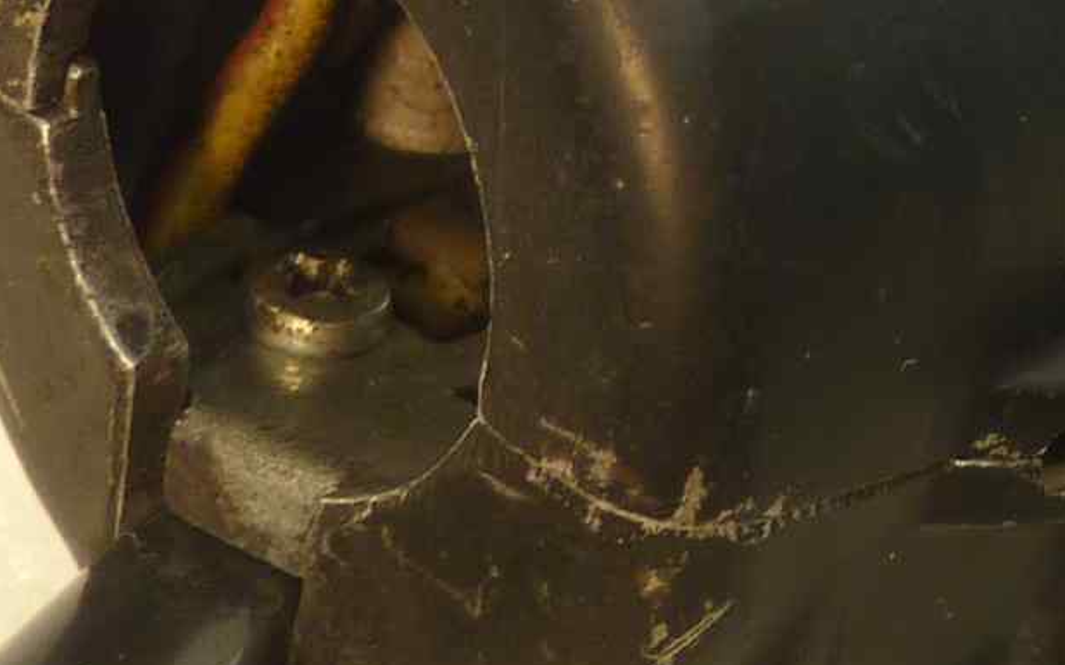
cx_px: 934
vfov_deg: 11.8
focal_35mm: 110
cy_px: 54
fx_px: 3191
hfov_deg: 18.7
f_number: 3.3
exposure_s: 1/25
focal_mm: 4.1
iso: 80
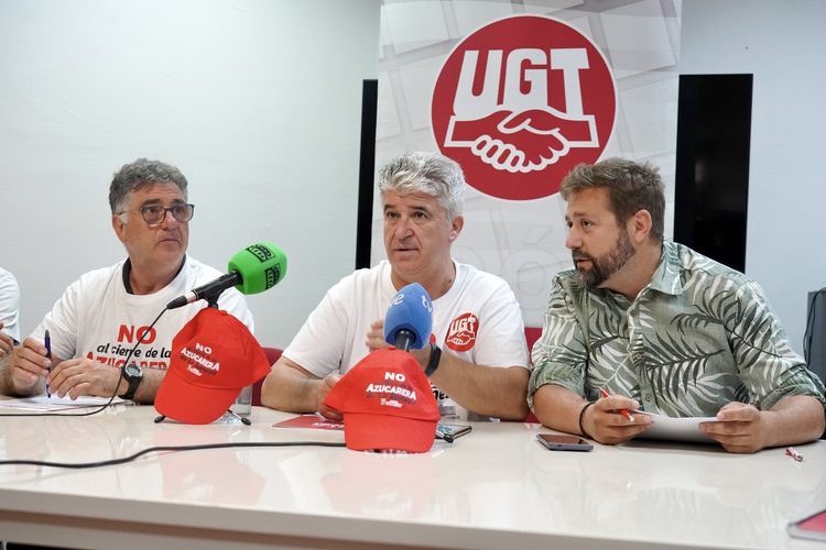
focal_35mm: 48
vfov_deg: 28.1
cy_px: 275
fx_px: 1101
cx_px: 413
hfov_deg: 41.1
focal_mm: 48
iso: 6400
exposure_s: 1/160
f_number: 4.5
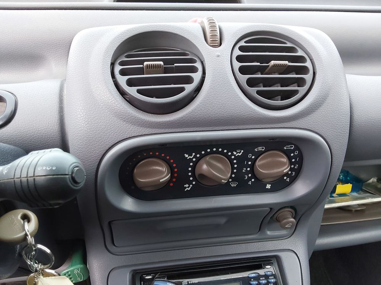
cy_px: 142
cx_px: 190
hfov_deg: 63.4
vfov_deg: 49.7
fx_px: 308
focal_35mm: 28
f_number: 1.9
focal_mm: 2.91
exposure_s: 1/100
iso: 80
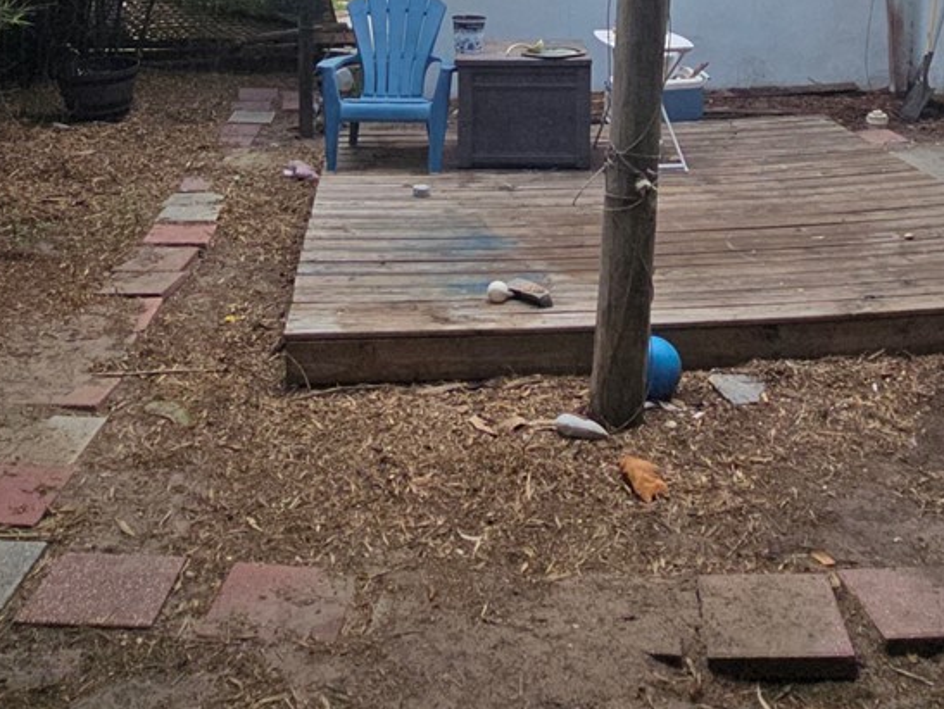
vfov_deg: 33.5
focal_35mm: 38
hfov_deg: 48.9
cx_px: 502
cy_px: -48
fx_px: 1037
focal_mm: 2.2
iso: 50
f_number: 2.2
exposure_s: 1/1120
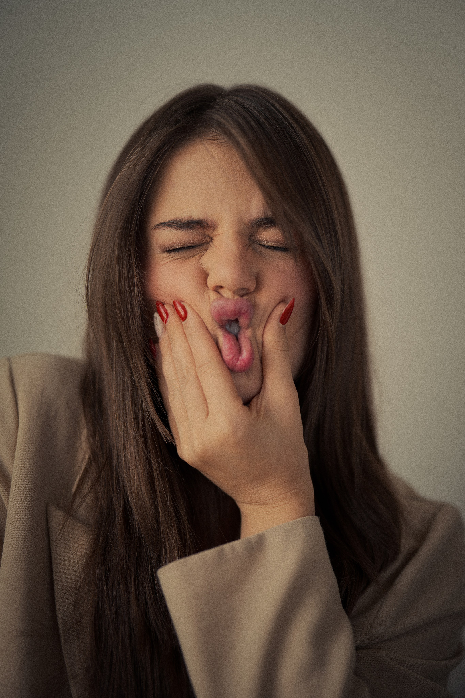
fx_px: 1647
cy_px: 349
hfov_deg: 16.1
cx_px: 232
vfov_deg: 23.9
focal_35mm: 85
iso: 125
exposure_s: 1/400
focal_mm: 85
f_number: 1.4
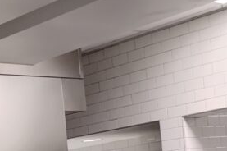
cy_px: 247
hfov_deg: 18.5
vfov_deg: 11.9
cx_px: 7
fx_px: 680
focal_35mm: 108
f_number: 1.8
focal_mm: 4.26
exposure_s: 1/60
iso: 622
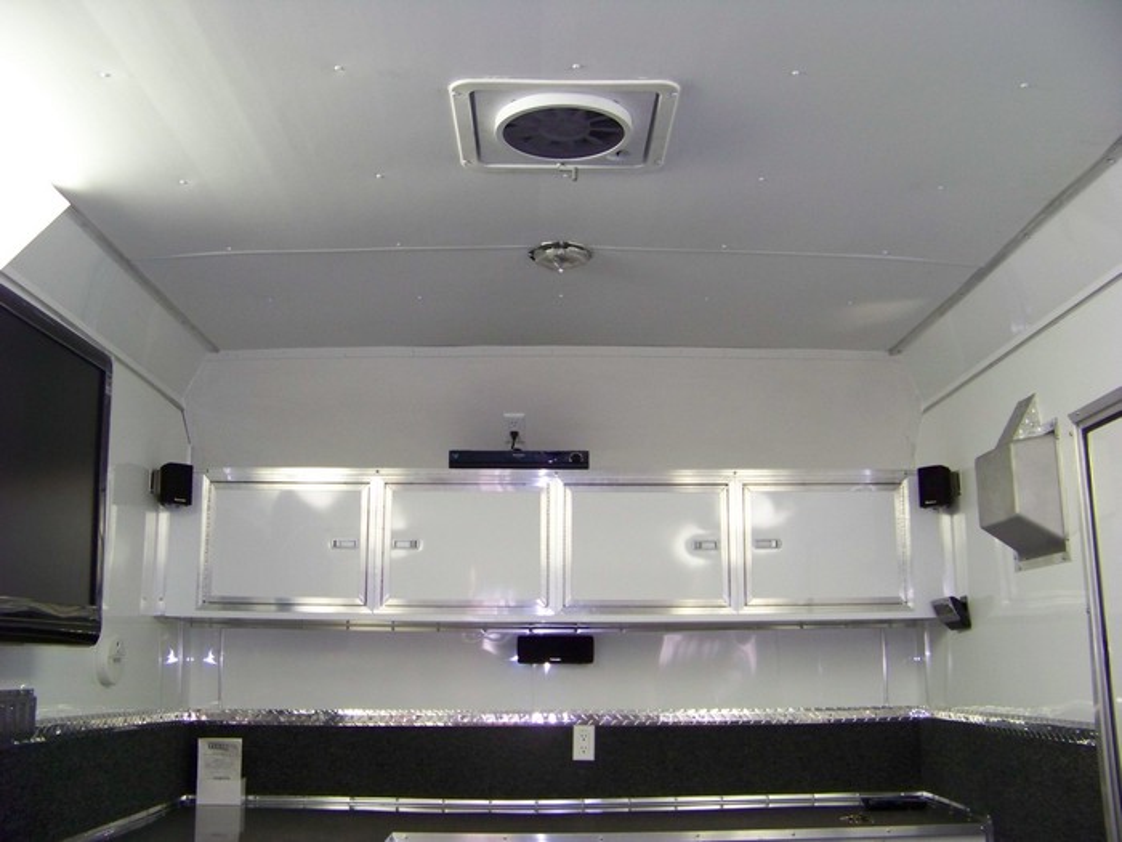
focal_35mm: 36
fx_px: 1167
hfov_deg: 51.4
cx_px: 561
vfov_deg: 39.7
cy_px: 421
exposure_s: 1/30
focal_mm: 5.85
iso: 200
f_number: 2.8
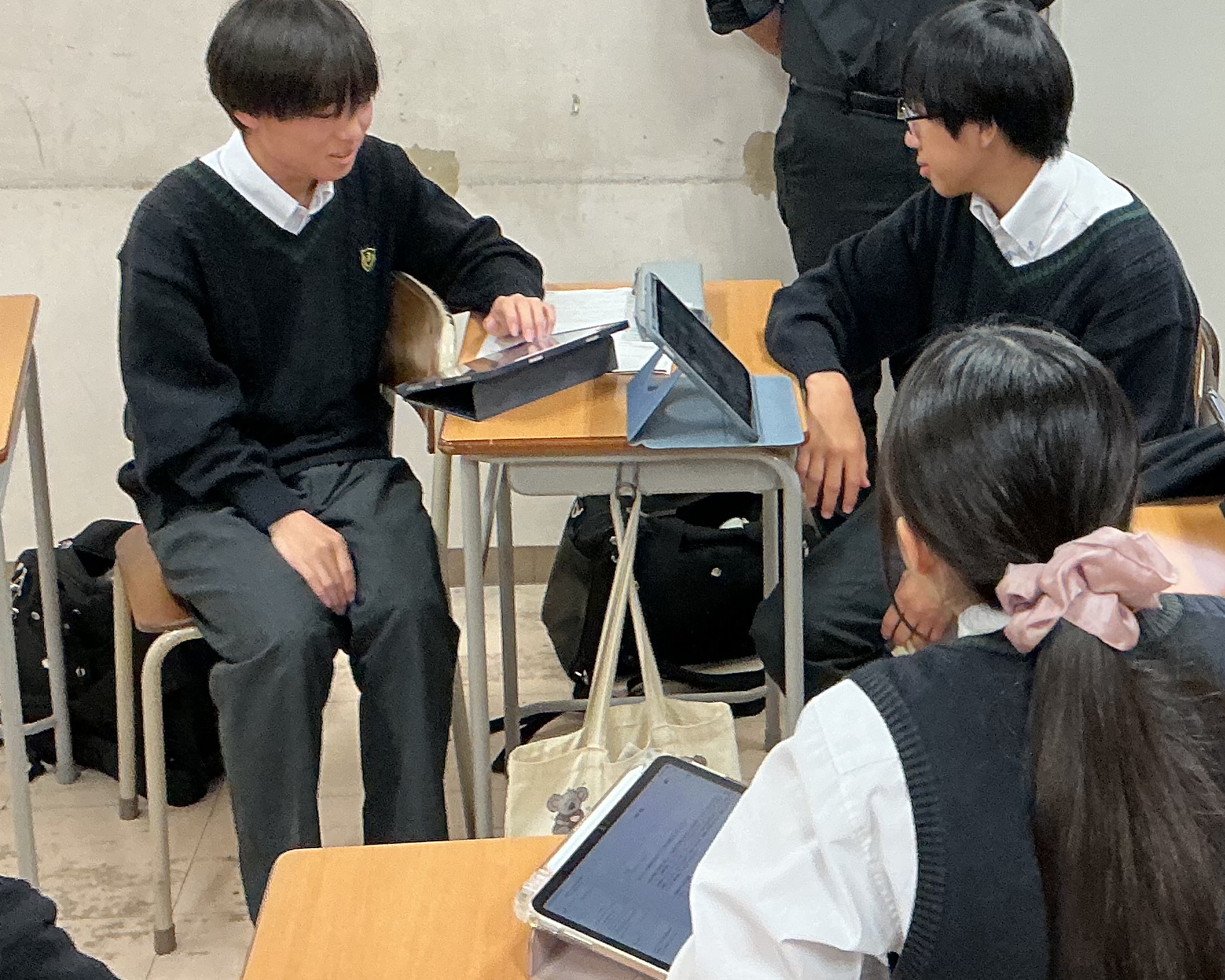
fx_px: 2321
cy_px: 251
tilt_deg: -16.8
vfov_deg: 23.6
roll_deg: -1.0
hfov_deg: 29.2
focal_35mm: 64
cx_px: 895
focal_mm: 3
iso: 80
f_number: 1.8
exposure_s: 1/60
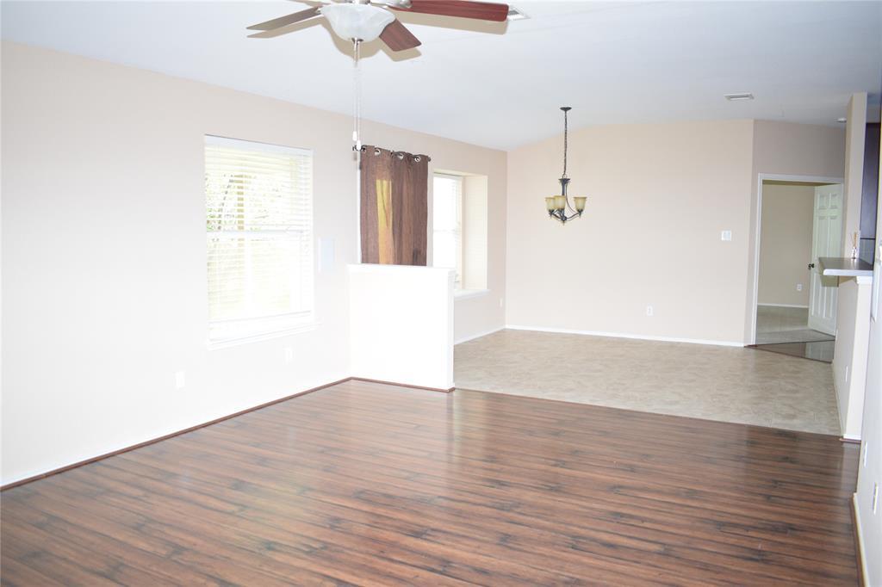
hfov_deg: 67.4
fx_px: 661
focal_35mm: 27
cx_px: 441
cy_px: 294
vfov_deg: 47.9
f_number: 3.5
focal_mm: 18
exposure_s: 1/60
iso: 800
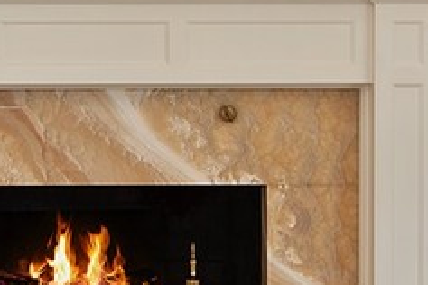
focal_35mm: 123
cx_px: 154
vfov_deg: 11.1
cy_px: 23
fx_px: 1462
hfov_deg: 16.6
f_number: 8
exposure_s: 1/1.43
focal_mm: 18
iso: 100
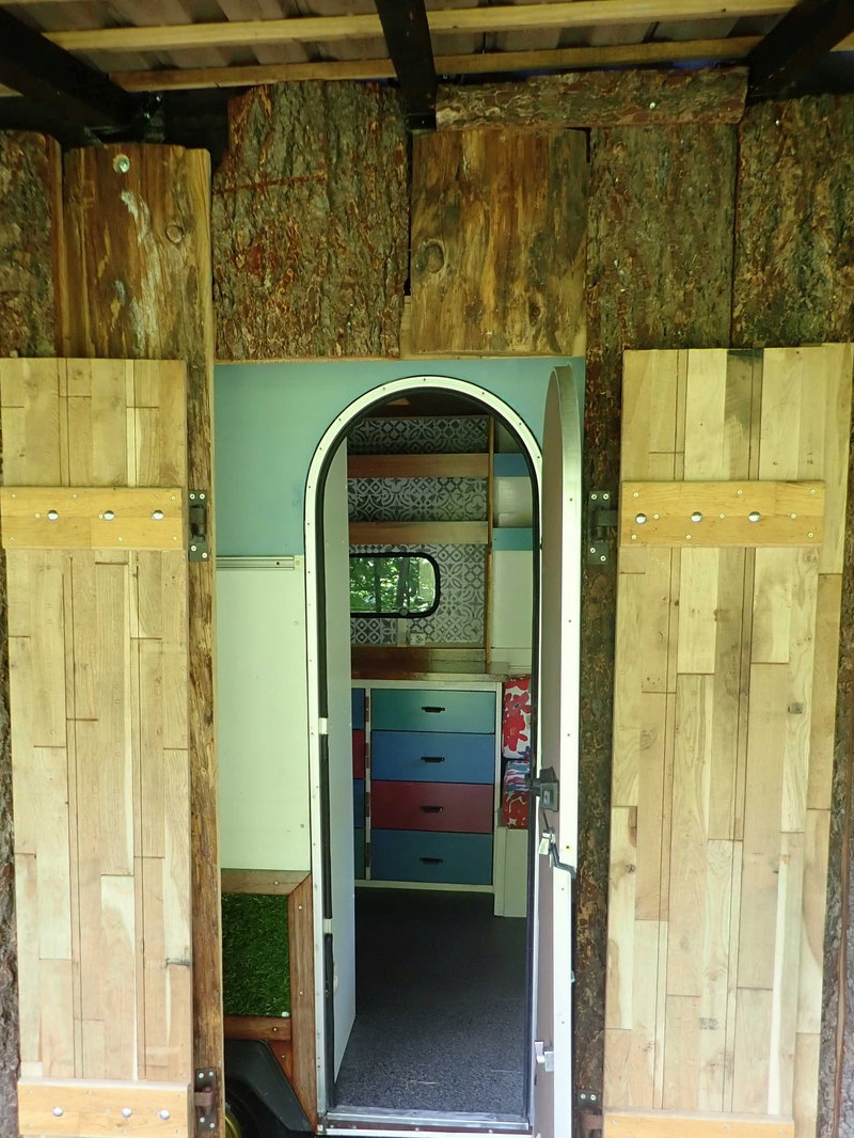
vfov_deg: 56.4
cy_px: 682
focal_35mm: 32
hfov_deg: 44.0
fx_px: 1052
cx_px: 360
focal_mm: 4.5
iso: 125
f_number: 2
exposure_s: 1/60
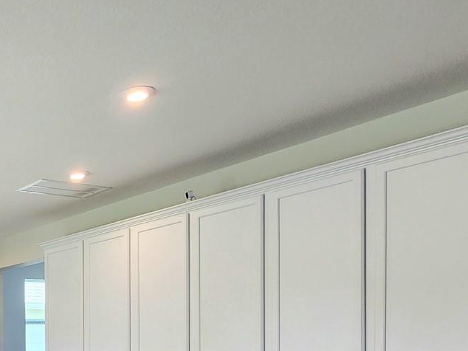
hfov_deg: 36.8
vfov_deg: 32.2
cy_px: 356
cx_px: -72
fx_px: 554
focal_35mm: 41
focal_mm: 2.2
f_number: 2.2
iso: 64
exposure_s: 1/60.2
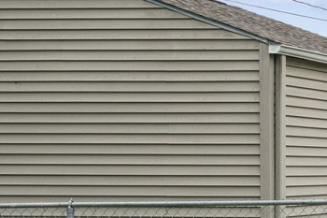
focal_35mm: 162
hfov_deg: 11.1
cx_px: 715
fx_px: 1471
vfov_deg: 8.4
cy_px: 208
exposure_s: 1/800
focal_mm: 35
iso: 400
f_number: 9
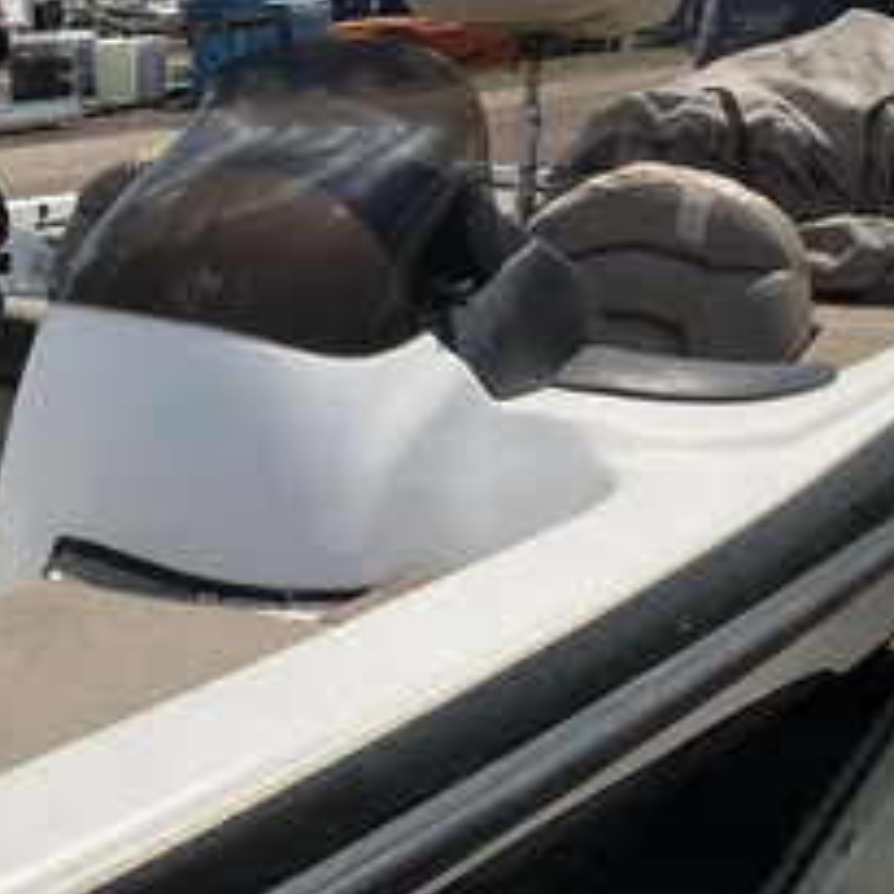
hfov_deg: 32.0
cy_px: 397
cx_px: 48
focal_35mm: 50
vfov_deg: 34.0
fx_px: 1461
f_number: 1.8
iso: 25
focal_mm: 3
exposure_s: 1/3322
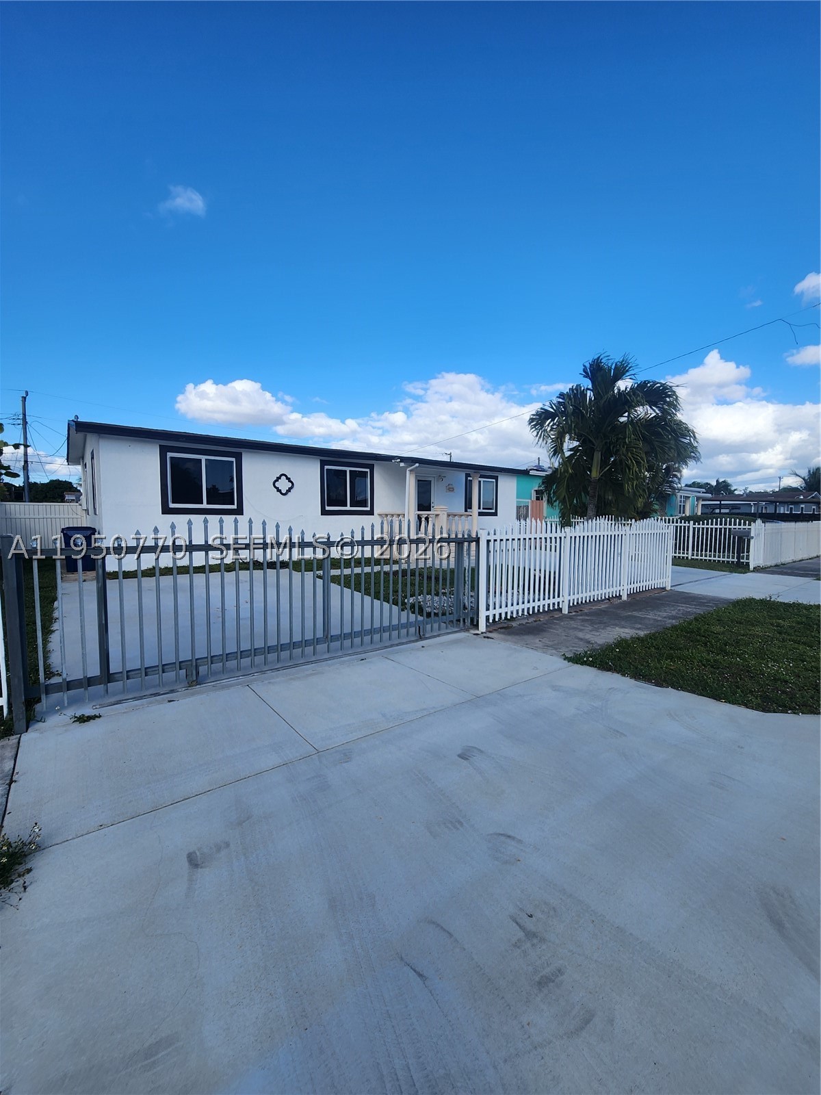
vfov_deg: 106.2
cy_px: 548
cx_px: 410
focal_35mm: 13
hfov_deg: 89.9
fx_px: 411
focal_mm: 2.2
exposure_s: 1/1449
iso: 50
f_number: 2.2
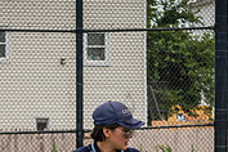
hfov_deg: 8.2
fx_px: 1596
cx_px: 103
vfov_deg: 5.4
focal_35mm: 252
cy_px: 221
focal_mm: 55
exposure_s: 1/1250
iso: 250
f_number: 4
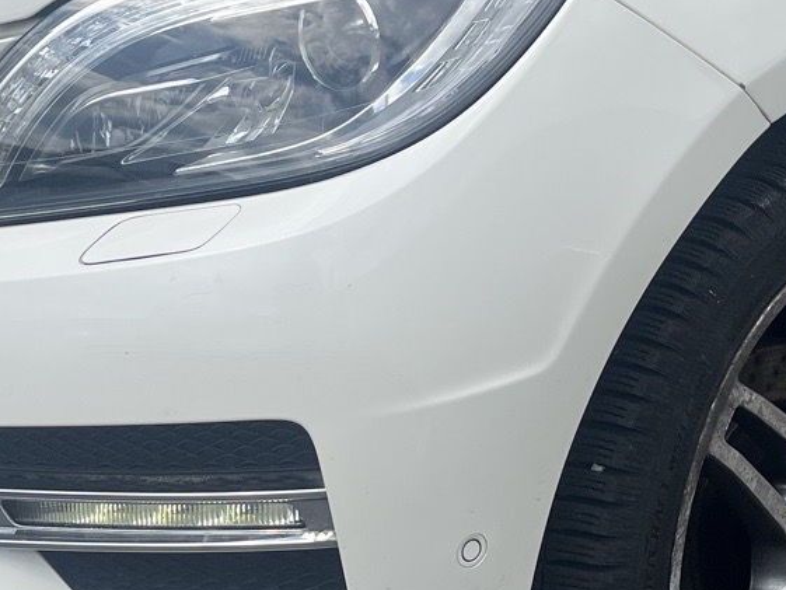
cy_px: 193
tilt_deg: -14.1
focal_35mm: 89
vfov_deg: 16.6
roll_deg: +2.5
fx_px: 2021
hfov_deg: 21.9
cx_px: 504
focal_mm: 5.1
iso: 50
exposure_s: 1/4651
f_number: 1.6
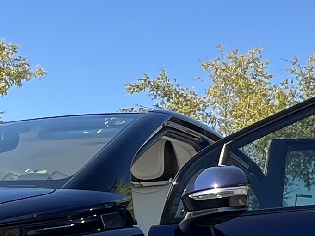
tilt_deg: -7.8
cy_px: 380
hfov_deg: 24.2
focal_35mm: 77
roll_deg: -0.9
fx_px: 701
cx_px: -2
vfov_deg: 16.9
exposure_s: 1/202
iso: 32
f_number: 1.8
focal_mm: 1.57
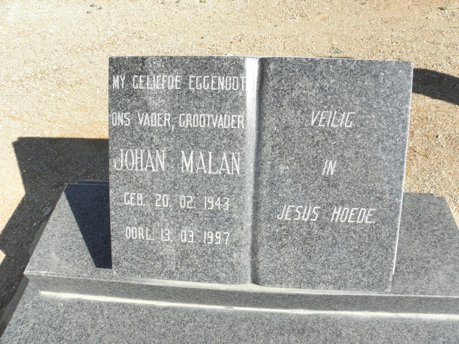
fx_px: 345
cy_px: 172
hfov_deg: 67.3
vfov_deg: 53.1
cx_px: 230
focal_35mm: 26
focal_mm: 4.6
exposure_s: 1/400
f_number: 6.3
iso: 200
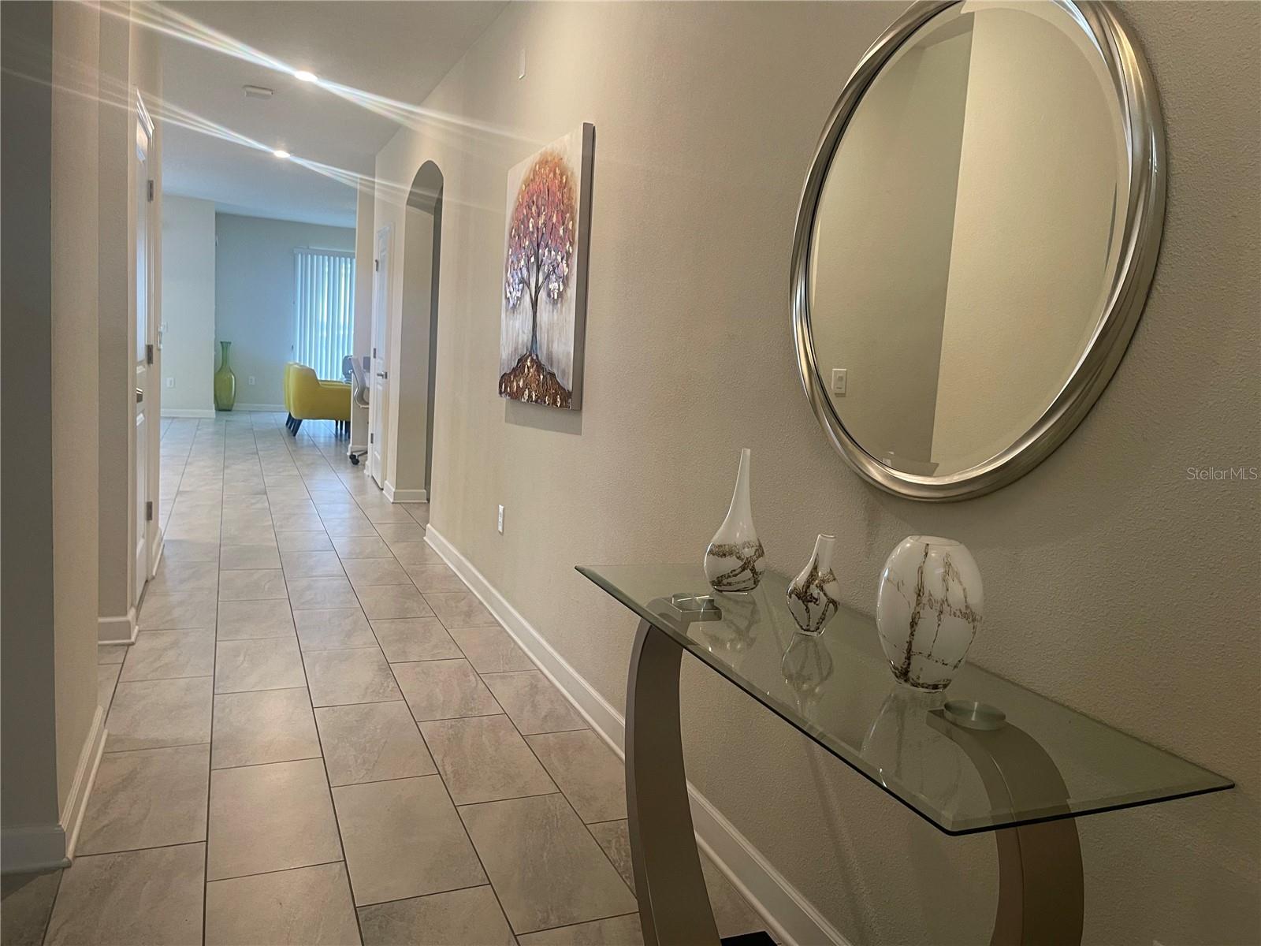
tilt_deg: -8.4
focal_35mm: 25
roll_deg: -3.4
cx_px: 630
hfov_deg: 69.4
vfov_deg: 54.9
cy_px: 473
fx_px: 911
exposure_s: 1/60
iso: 125
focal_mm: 5.1
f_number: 1.6
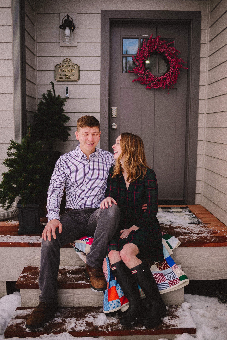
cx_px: 114
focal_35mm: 35
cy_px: 170
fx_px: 331
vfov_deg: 54.4
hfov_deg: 37.9
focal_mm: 35
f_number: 1.8
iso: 250
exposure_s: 1/1000
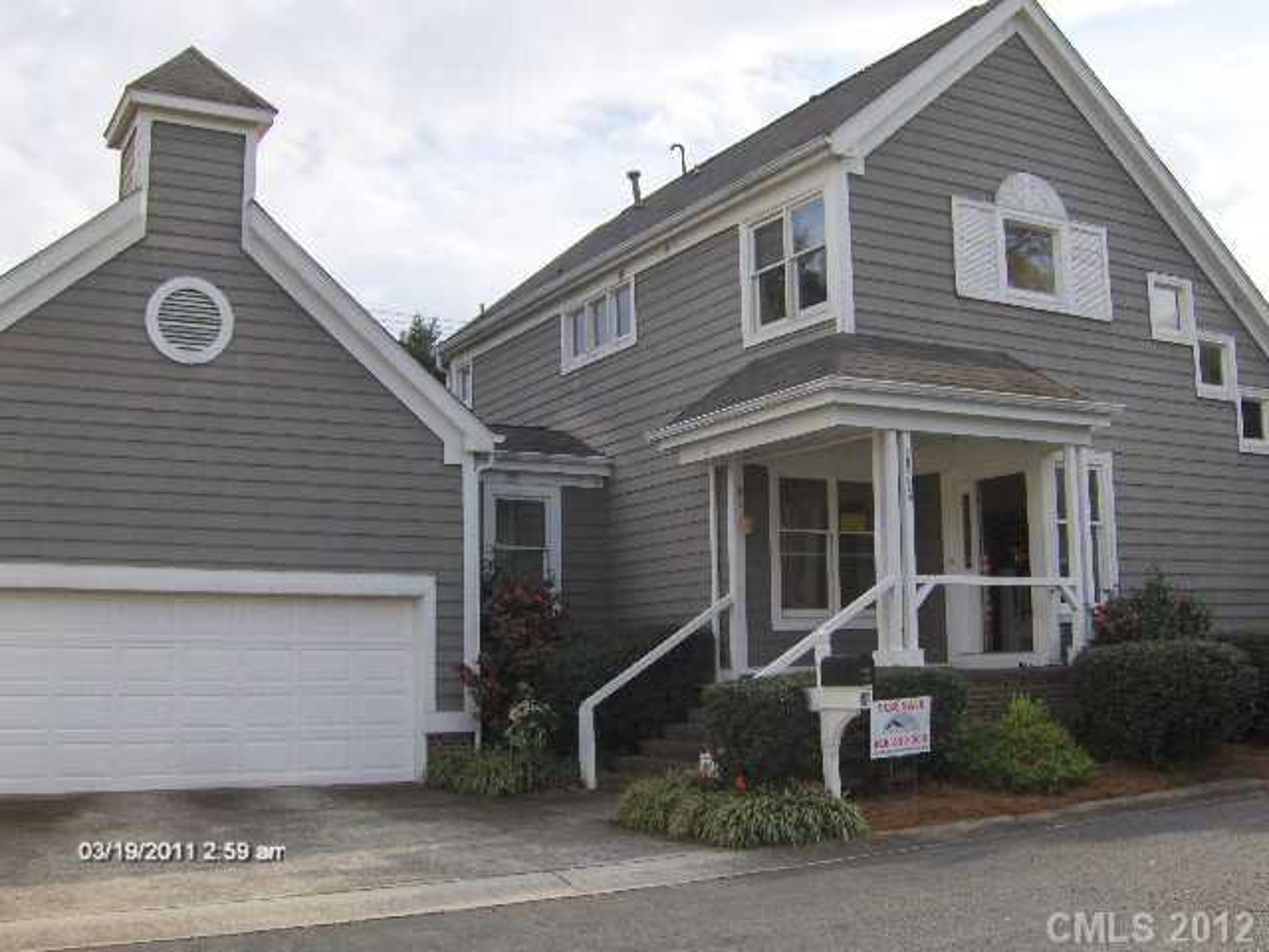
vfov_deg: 40.7
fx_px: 1283
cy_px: 476
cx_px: 634
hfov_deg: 52.6
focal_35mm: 35
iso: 100
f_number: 5.5
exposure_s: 1/472
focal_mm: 7.5
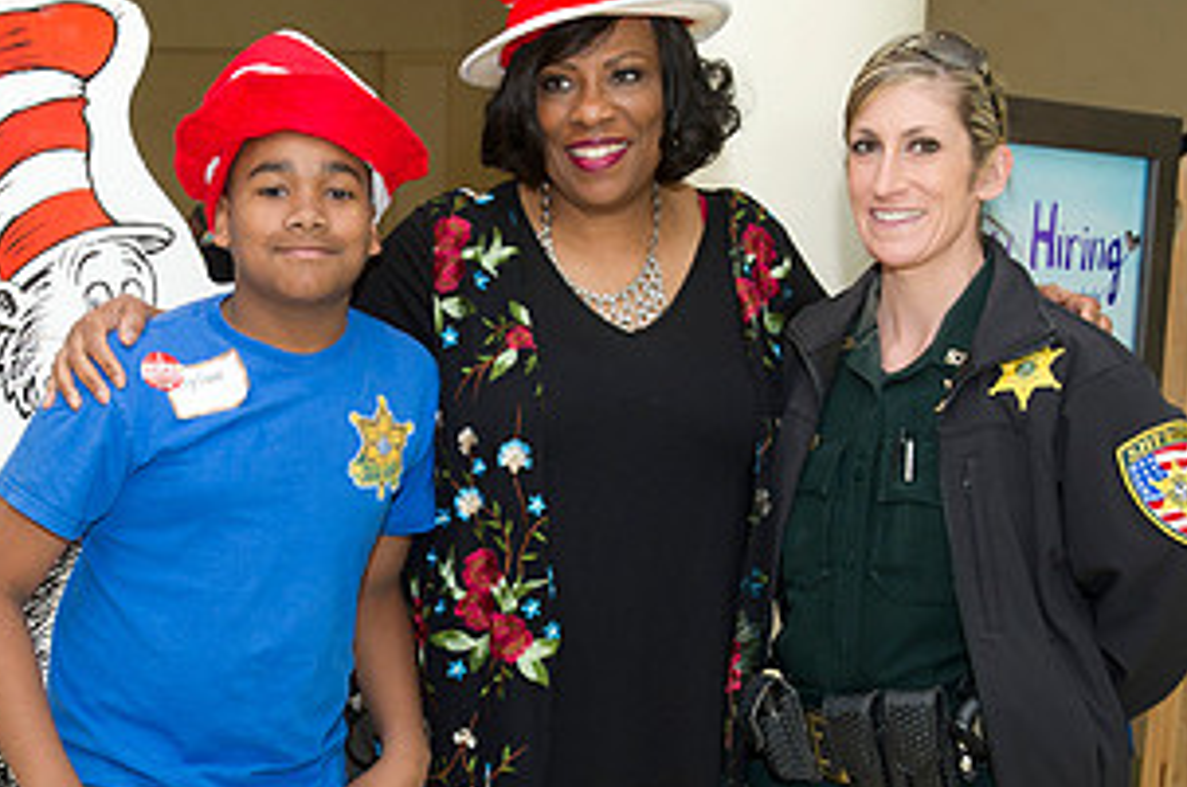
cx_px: 415
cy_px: 548
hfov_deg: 29.1
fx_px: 2271
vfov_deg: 19.6
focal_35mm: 69
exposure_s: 1/200
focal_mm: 36
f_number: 5.6
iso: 1250
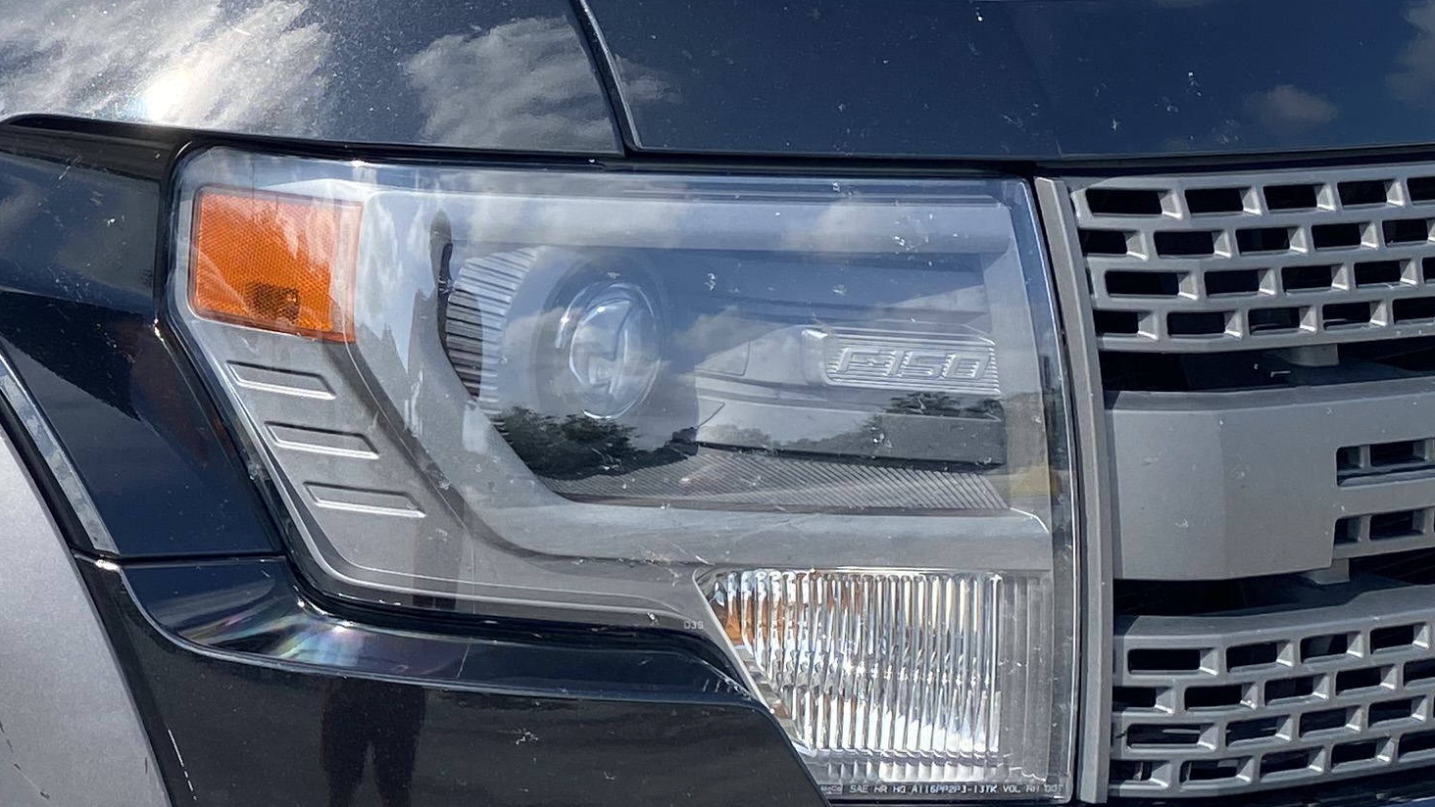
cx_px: -223
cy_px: 377
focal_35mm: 78
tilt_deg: -13.0
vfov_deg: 15.5
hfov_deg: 24.9
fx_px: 2968
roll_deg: -1.1
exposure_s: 1/1377
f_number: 1.8
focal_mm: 4.25
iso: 32
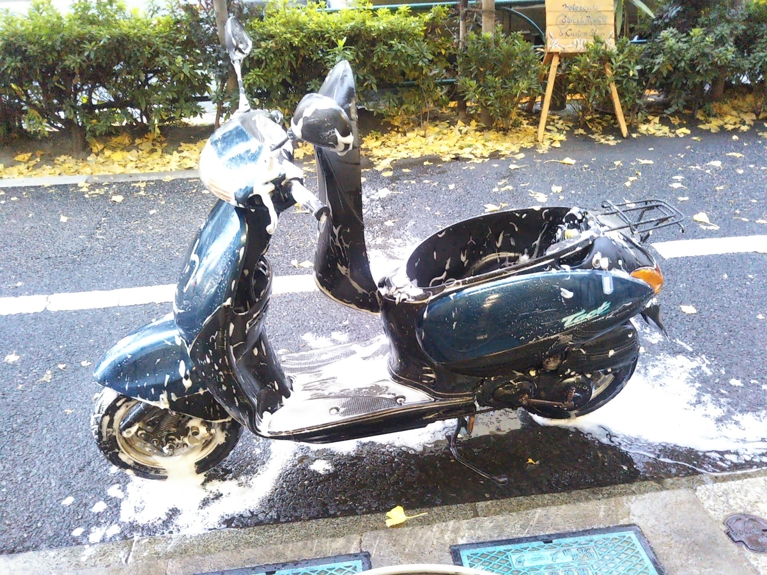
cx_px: 384
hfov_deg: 60.0
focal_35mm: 30
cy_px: 288
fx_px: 665
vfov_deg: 46.8
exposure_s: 1/23
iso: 600
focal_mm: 4
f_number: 2.2
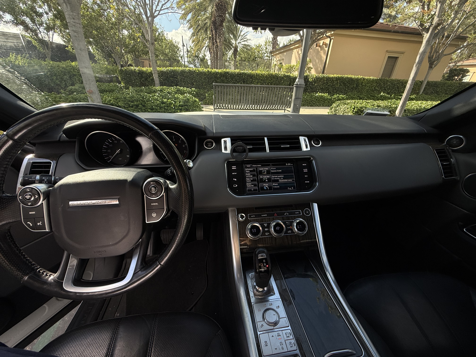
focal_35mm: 14
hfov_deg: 102.1
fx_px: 193
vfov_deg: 85.7
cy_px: 178
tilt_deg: -27.0
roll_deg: -2.8
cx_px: 238
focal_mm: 2.22
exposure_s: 1/361
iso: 50
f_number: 2.2
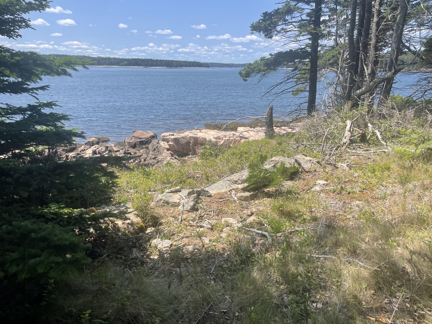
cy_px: 162
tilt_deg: -17.2
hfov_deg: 67.3
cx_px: 216
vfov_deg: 53.1
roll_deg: -0.8
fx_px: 324
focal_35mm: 26
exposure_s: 1/2257
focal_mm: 4.2
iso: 32
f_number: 1.6
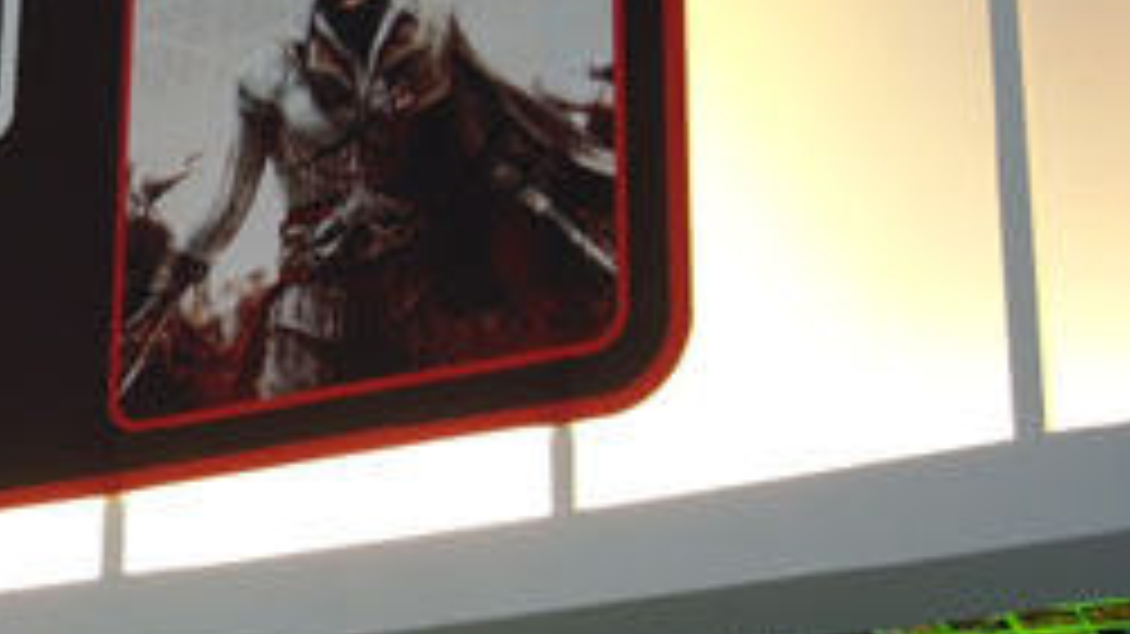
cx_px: 5
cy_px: 144
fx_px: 3205
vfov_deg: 11.3
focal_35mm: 107
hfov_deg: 19.4
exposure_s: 1/15
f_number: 3.2
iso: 64
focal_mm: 7.92
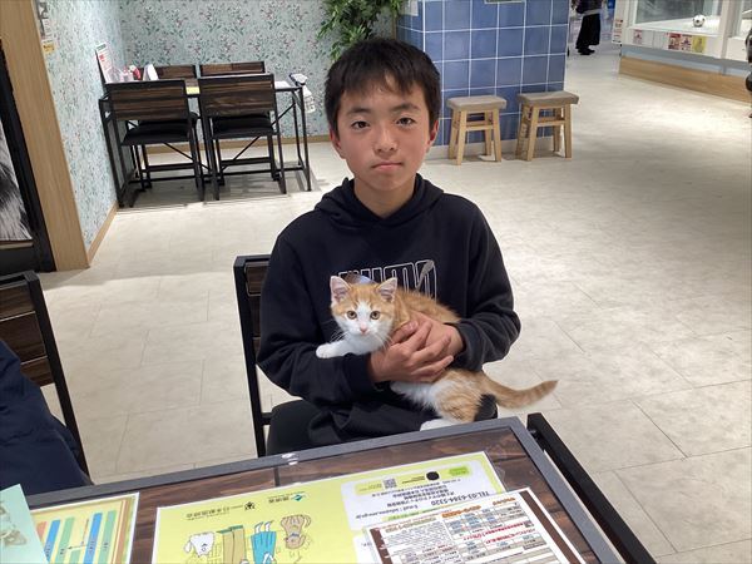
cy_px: 282
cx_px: 376
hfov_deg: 58.4
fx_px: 673
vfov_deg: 45.4
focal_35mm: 31
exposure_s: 1/60
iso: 80
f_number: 2.4
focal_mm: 3.3
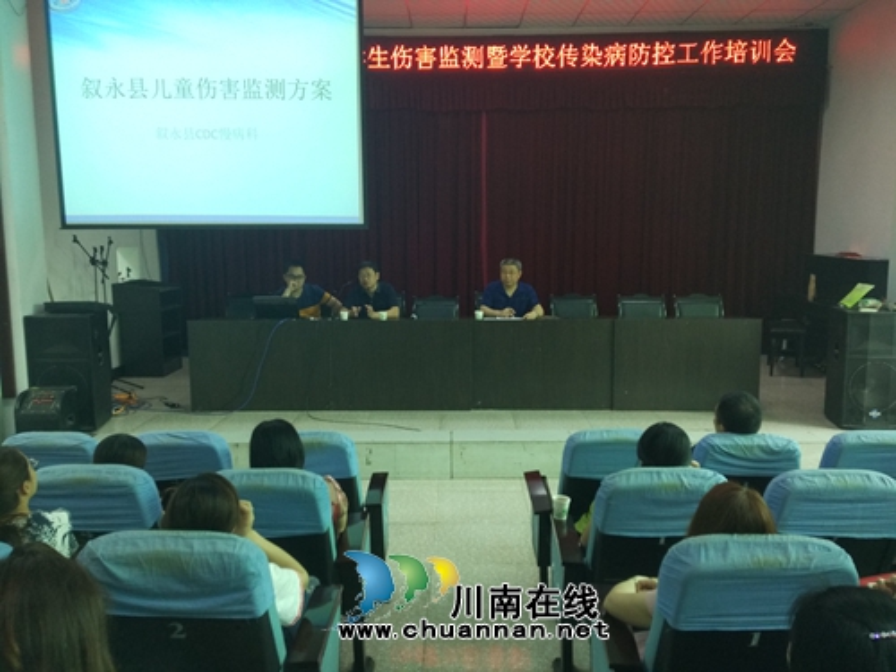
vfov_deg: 46.8
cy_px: 336
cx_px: 448
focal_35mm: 30
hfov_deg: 60.0
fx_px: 777
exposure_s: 1/33
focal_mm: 4.12
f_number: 2
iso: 339
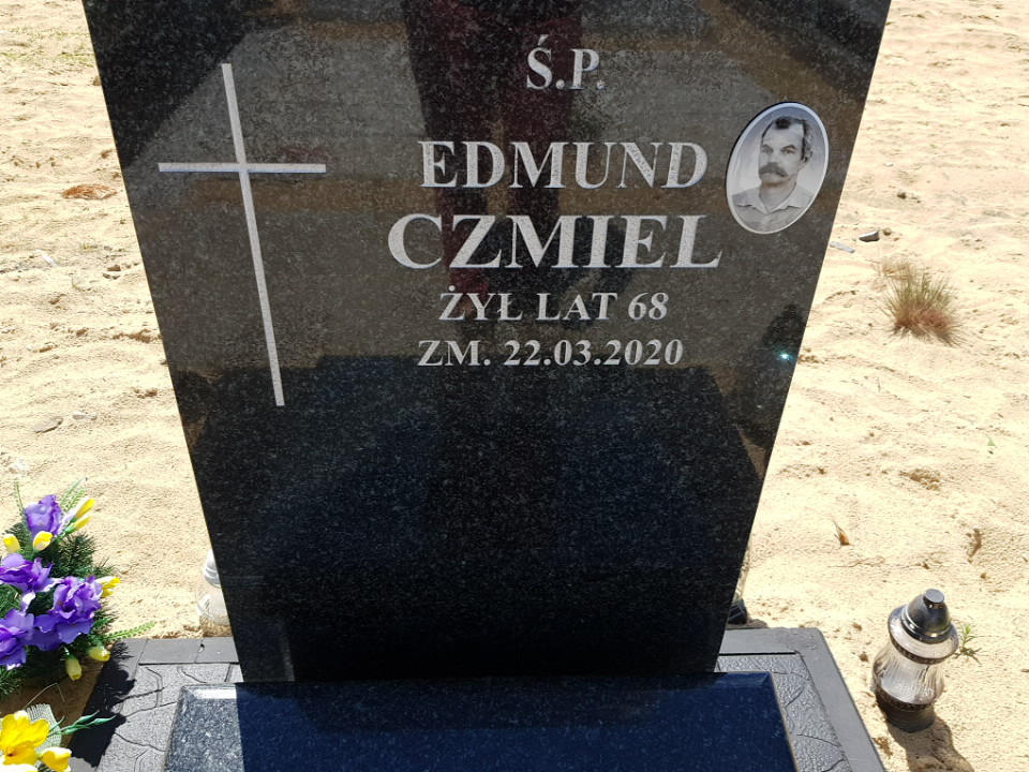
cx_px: 514
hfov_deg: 67.3
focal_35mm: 26
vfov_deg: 53.1
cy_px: 386
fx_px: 773
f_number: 1.7
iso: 50
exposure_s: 1/1164
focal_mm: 4.2
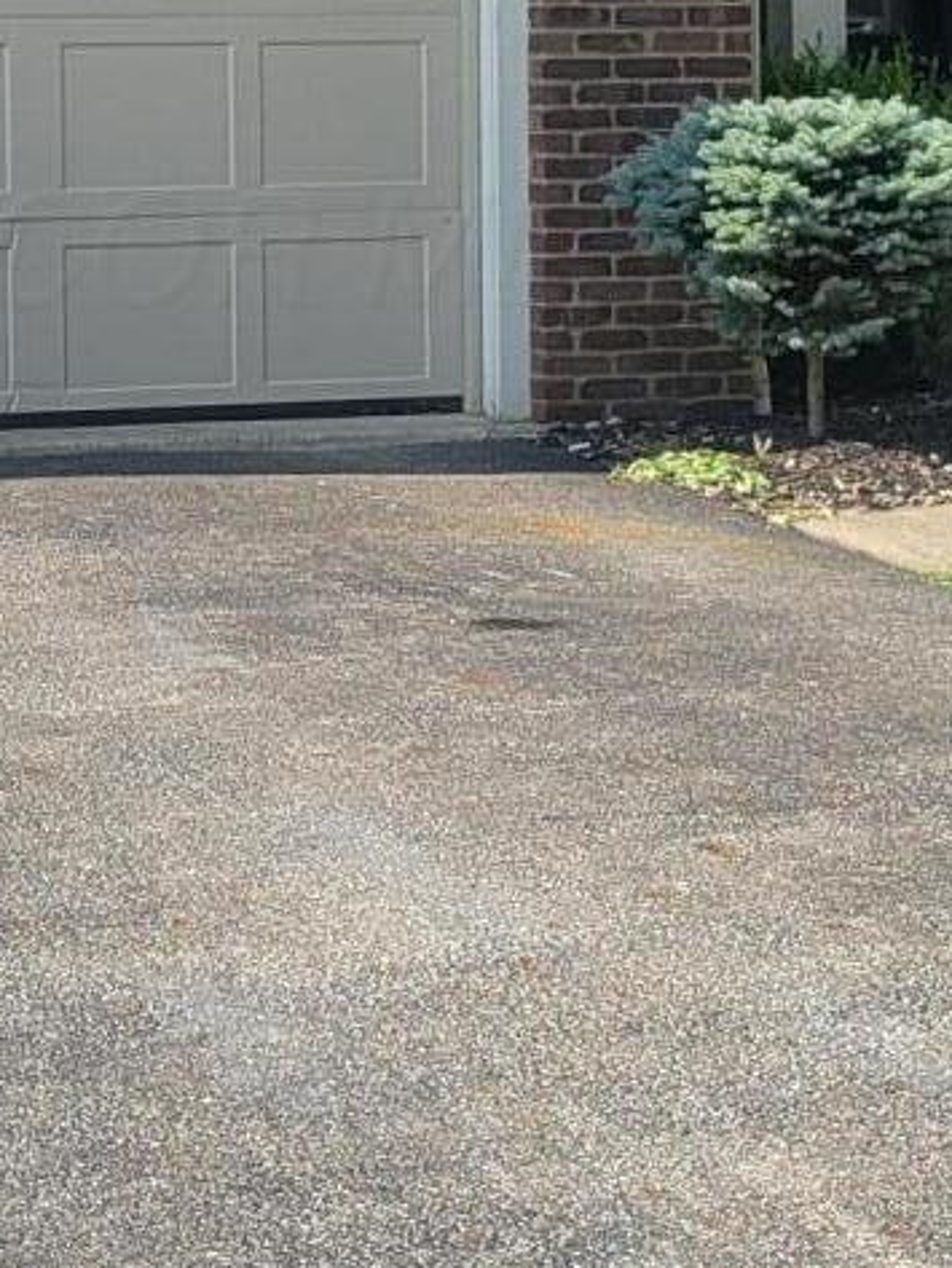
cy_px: 249
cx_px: 274
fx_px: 4032
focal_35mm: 110
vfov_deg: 17.7
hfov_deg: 13.4
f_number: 1.8
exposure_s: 1/1325
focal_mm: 5.4
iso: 40
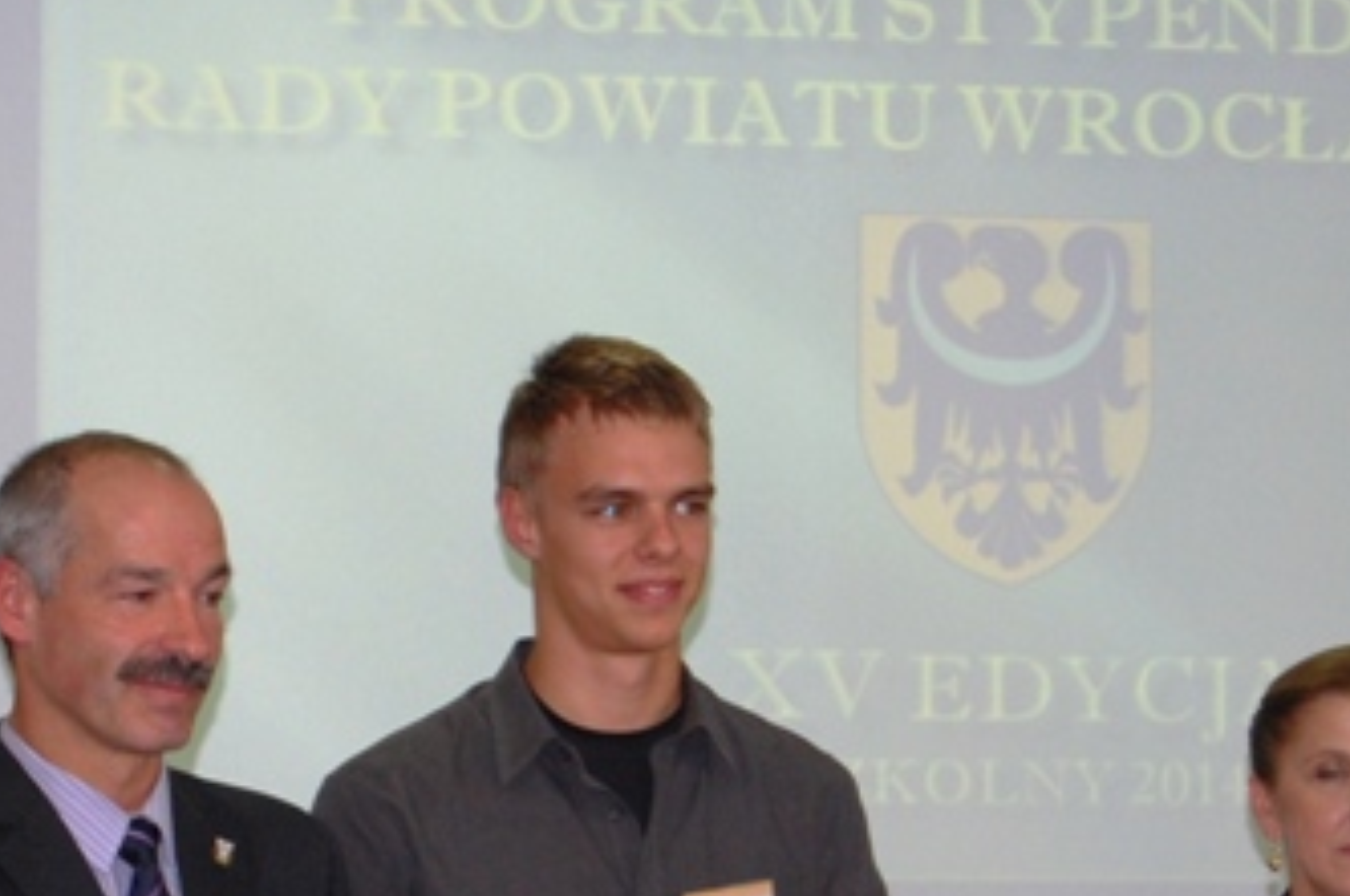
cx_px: 730
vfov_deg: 6.9
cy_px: 701
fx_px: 7422
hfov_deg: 10.4
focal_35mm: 198
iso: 400
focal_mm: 55
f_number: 5.6
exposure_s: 1/60
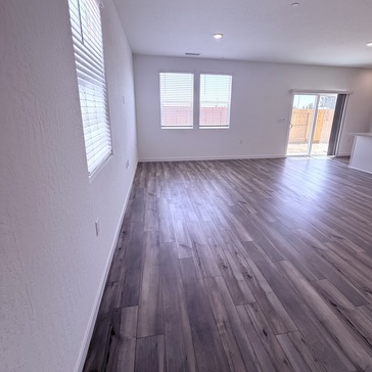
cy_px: 165
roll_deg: -1.3
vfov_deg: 83.6
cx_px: 190
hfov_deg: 84.0
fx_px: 207
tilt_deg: -13.1
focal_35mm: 17
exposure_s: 1/134
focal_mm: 2.22
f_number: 2.2
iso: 64
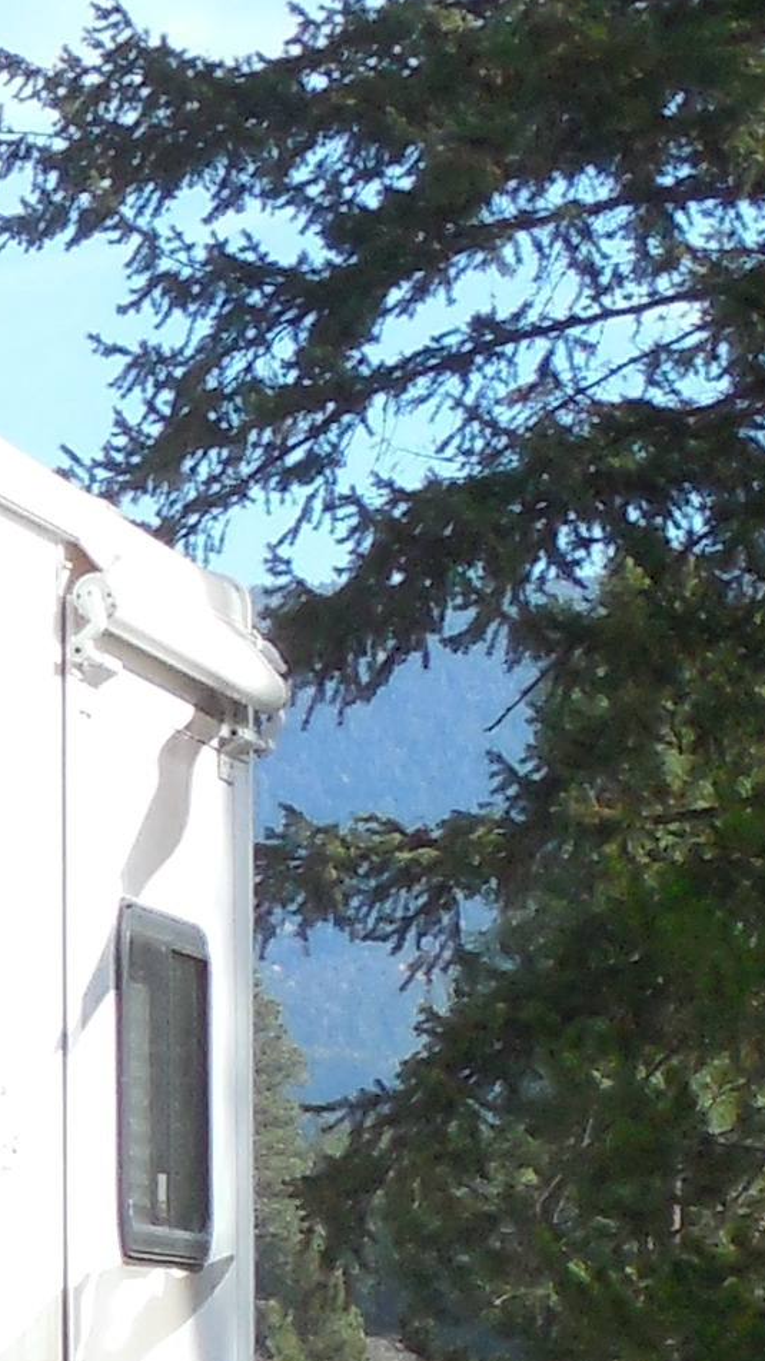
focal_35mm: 241
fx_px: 8697
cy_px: 1857
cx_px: -1753
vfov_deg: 8.8
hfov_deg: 4.8
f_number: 7.8
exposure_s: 1/500
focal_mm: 7.8
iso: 125
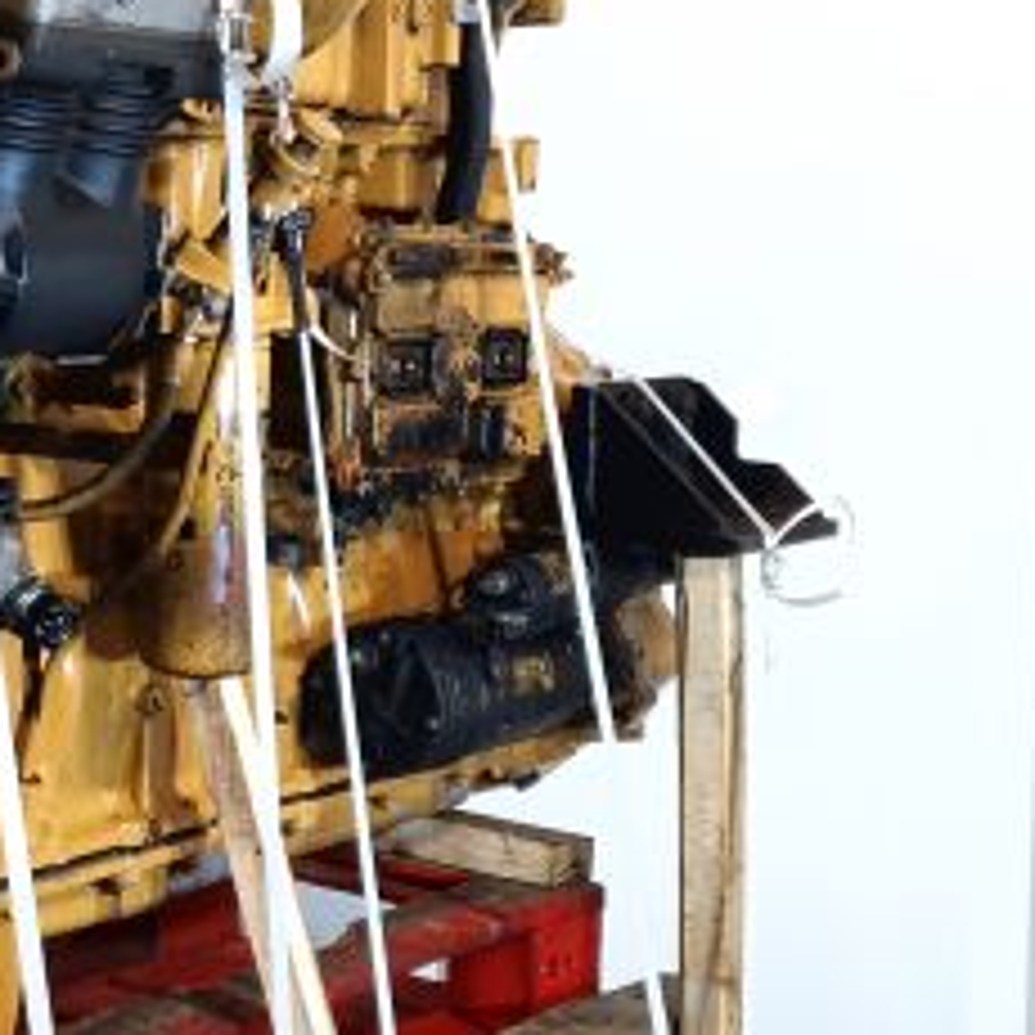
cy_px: 392
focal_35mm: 53
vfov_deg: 32.1
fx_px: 1793
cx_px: -54
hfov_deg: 29.5
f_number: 1.8
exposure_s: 1/50
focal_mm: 6.4
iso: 64
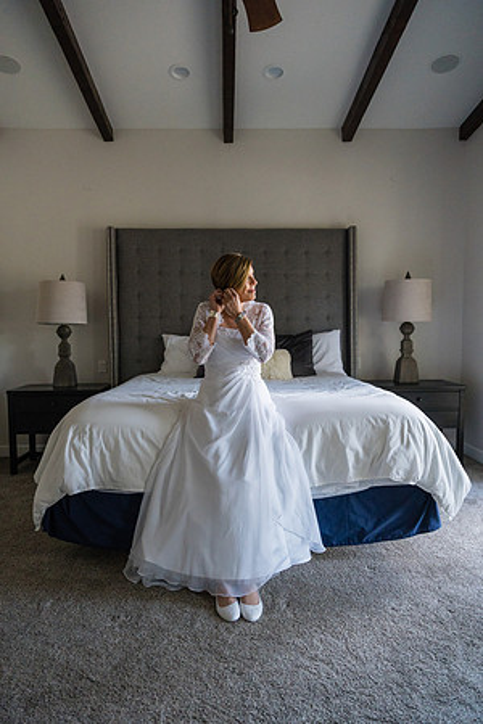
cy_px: 362
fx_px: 483
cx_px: 242
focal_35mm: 24
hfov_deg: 53.1
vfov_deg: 73.7
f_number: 2.8
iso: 2500
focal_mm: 24
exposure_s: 1/500
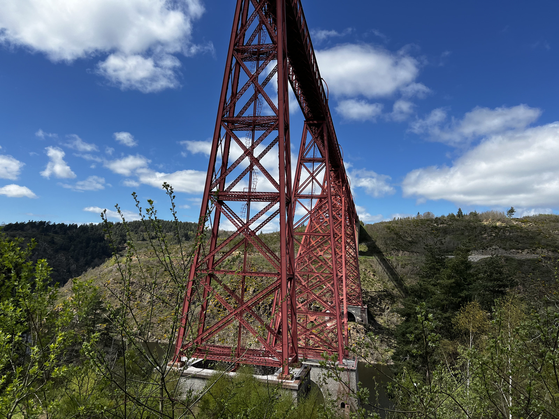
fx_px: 420
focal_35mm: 26
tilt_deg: +7.7
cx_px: 280
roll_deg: -2.9
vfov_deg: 53.1
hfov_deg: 67.3
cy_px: 210
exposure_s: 1/4115
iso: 50
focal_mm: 5.7
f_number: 1.5
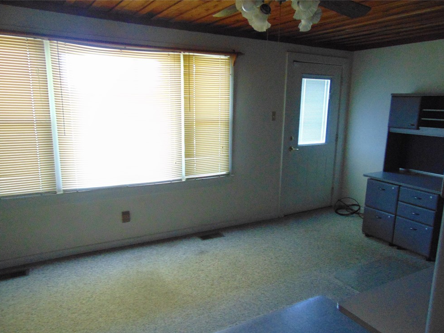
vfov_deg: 53.0
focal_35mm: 26
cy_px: 173
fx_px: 333
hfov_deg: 67.3
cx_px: 225
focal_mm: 4.5
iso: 500
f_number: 3
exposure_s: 1/30
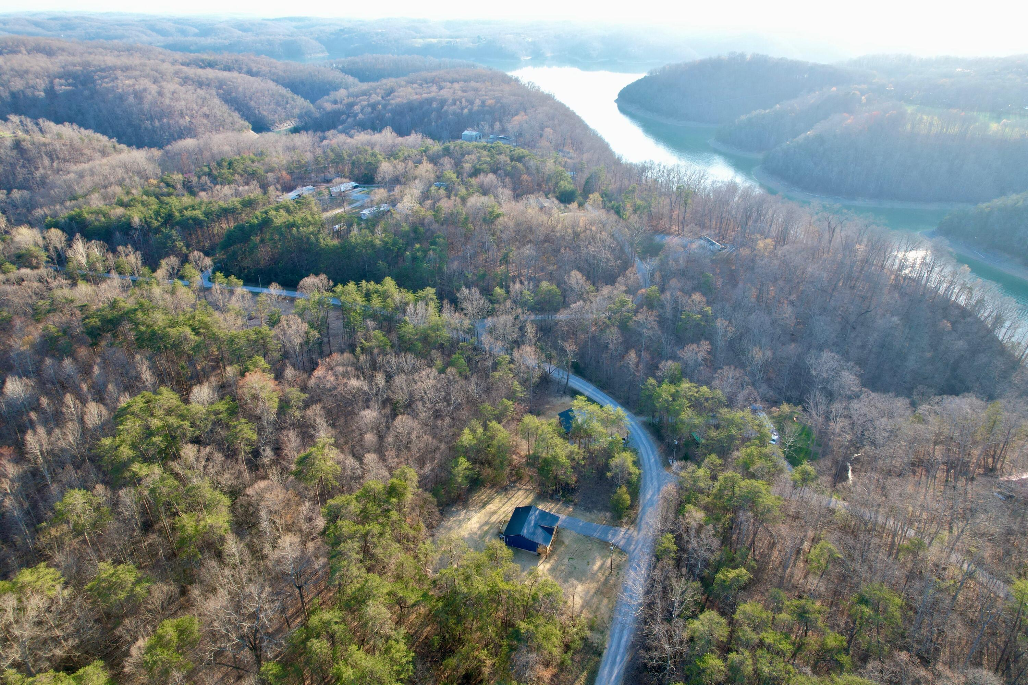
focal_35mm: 22
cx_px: 514
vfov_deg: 57.2
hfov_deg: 78.6
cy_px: 342
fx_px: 628
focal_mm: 8.38
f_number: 2.8
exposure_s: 1/240
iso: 100
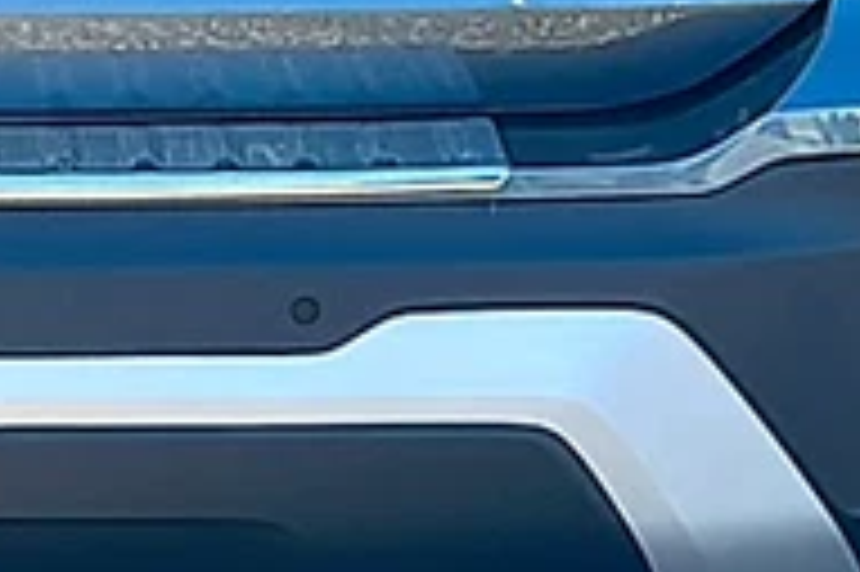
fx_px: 3365
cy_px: -223
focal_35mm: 141
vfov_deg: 9.5
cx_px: -77
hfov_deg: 14.2
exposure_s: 1/2037
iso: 80
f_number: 1.78
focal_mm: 6.86
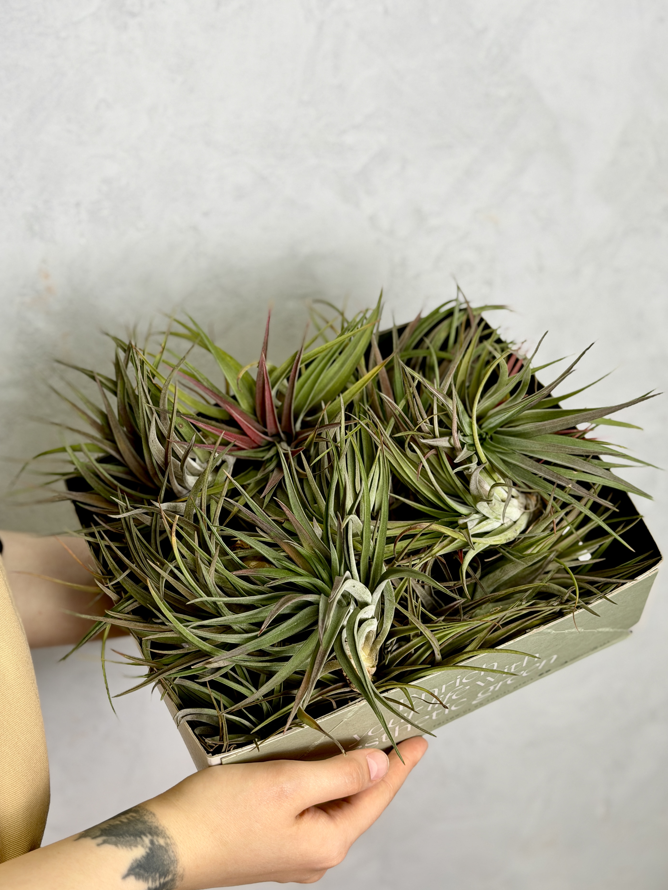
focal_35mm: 52
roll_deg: +0.6
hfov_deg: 28.0
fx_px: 1338
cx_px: 326
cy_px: 464
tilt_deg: -21.0
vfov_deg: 36.8
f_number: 1.78
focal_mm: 6.76
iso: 50
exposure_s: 1/160
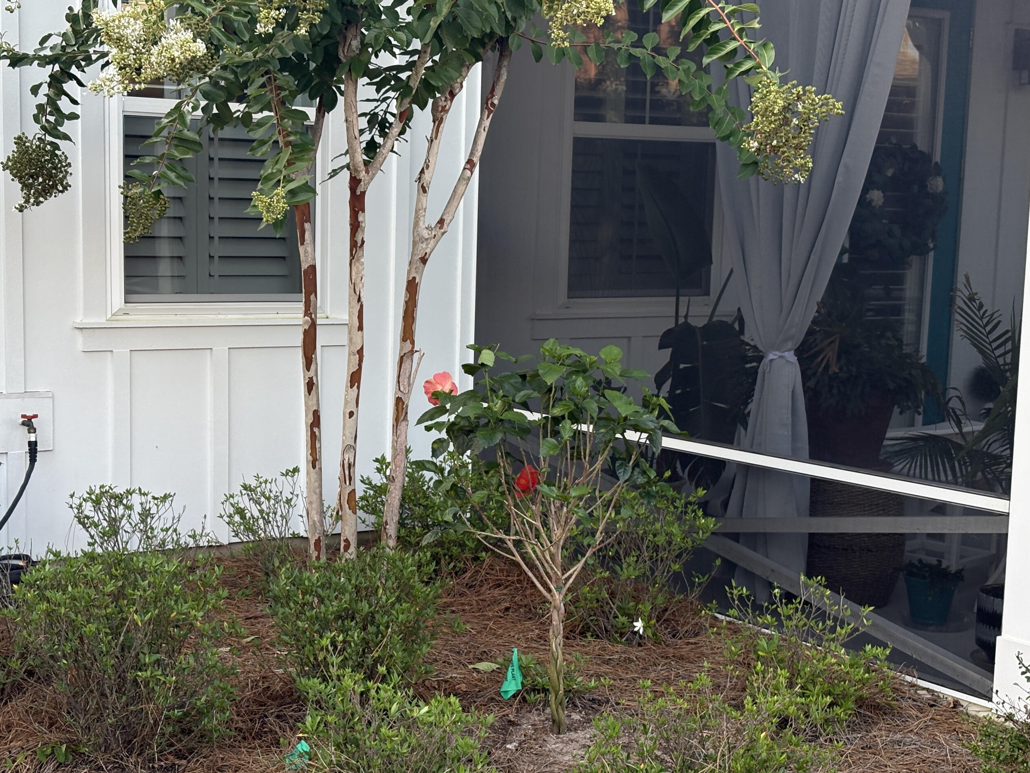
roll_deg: -1.2
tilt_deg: -9.1
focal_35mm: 62
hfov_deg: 31.2
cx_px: 453
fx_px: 1845
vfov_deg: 23.6
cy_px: 450
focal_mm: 5.96
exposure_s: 1/227
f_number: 1.6
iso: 80
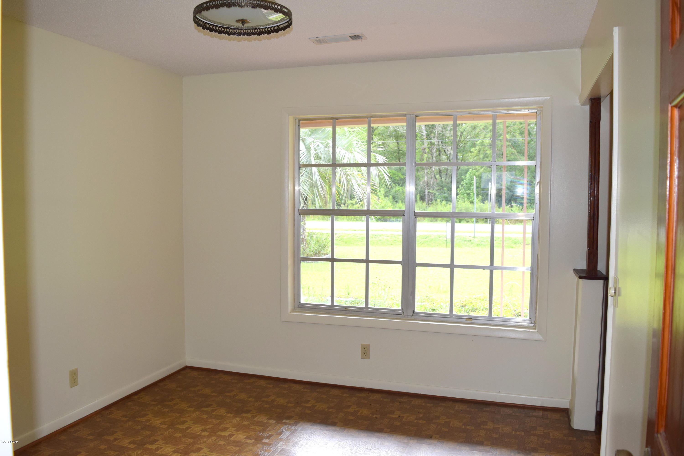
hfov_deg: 67.4
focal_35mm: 27
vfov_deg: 47.9
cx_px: 342
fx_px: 513
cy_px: 228
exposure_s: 1/125
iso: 560
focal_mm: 18
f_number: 5.6
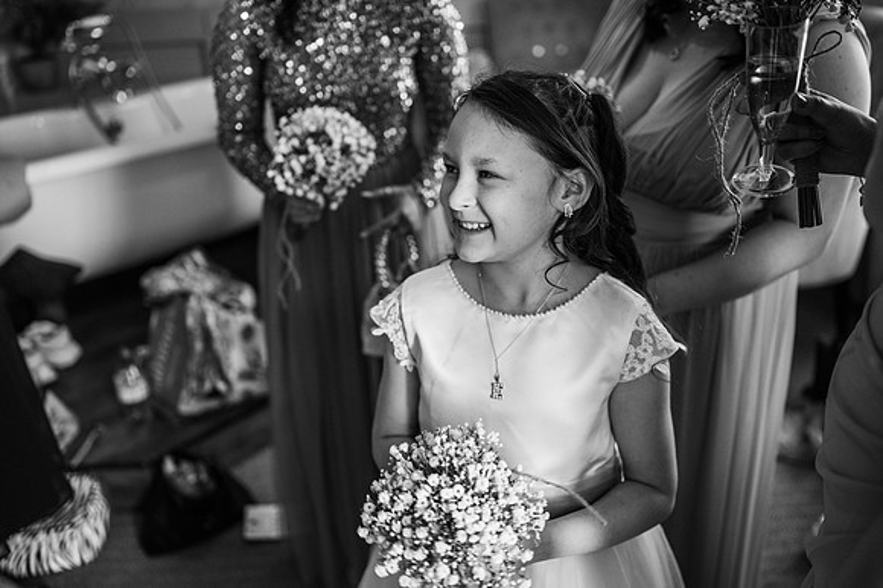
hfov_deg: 54.5
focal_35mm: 35
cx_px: 442
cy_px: 294
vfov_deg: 37.8
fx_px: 858
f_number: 2
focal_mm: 35
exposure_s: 1/200
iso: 450
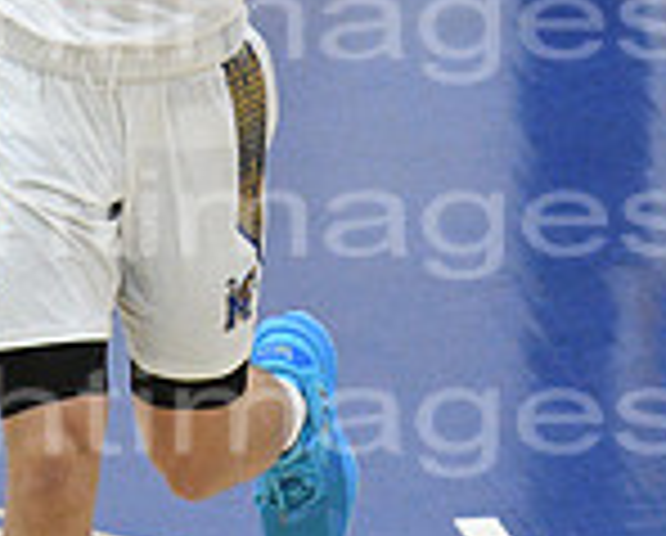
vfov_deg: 1.4
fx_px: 21765
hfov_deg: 1.8
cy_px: -268
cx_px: 58
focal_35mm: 1102
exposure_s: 1/800
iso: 8000
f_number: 4
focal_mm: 200
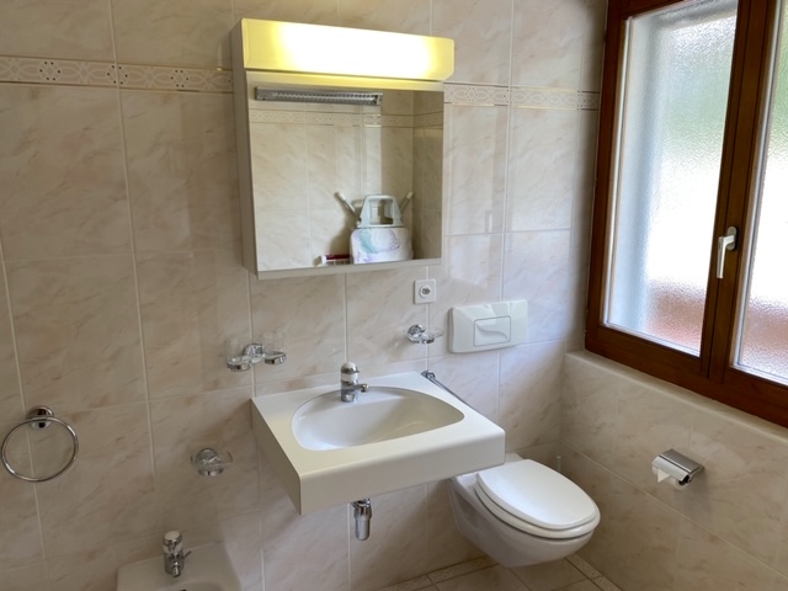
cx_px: 394
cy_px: 296
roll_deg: +1.3
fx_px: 592
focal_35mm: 26
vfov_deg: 53.1
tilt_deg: -12.8
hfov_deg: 67.3
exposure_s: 1/100
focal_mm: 4.25
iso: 50
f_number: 1.8
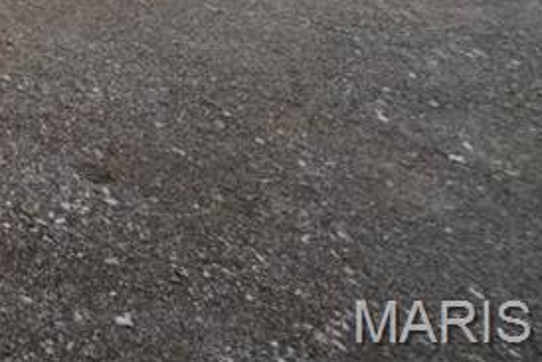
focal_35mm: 56
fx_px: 844
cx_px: -461
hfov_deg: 21.3
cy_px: -312
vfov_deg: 18.3
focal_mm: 10
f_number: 6.3
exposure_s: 1/100
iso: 100
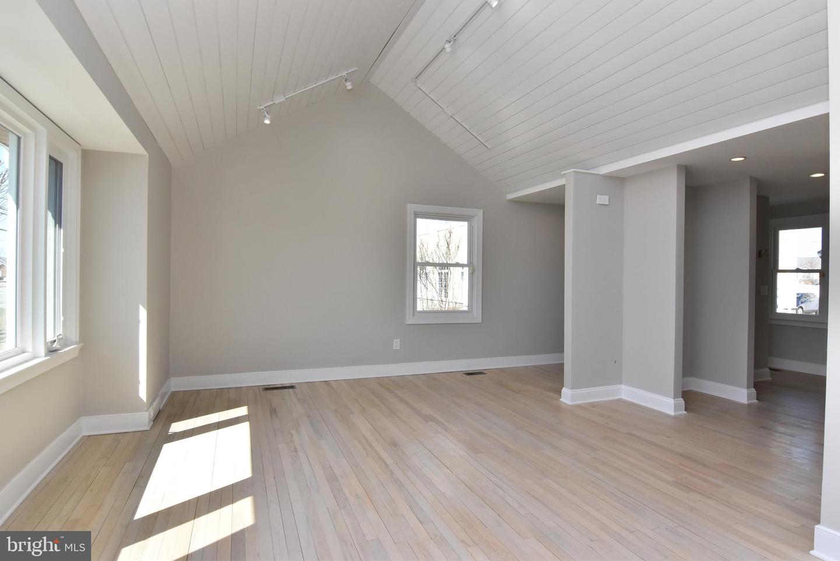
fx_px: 420
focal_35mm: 18
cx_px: 420
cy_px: 280
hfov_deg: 90.0
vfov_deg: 67.5
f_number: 14
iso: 800
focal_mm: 12
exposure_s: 1/200
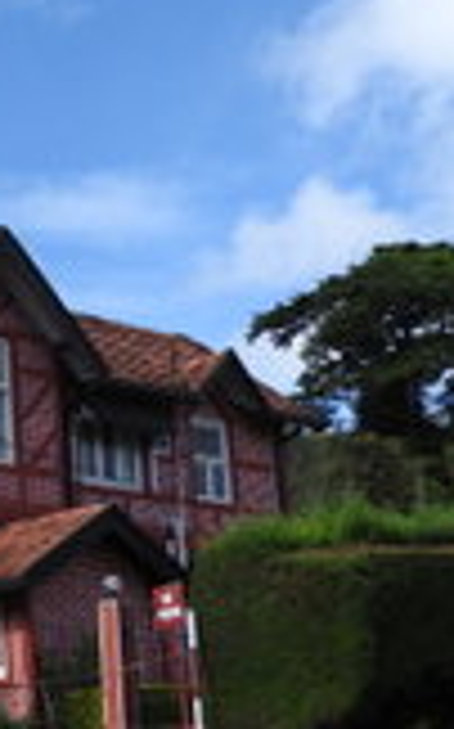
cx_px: -315
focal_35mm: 63
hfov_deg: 17.5
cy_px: 504
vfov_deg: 32.1
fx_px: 1249
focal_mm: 4.3
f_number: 3.3
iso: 100
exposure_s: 1/1000
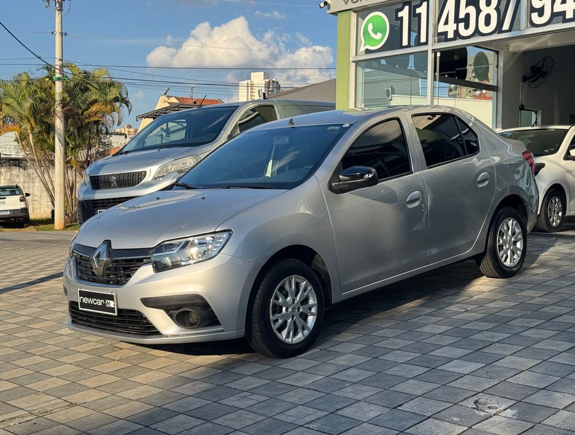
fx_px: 800
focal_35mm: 48
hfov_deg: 39.5
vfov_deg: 30.4
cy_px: 218
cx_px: 288
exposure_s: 1/1597
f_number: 1.78
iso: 64
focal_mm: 6.76
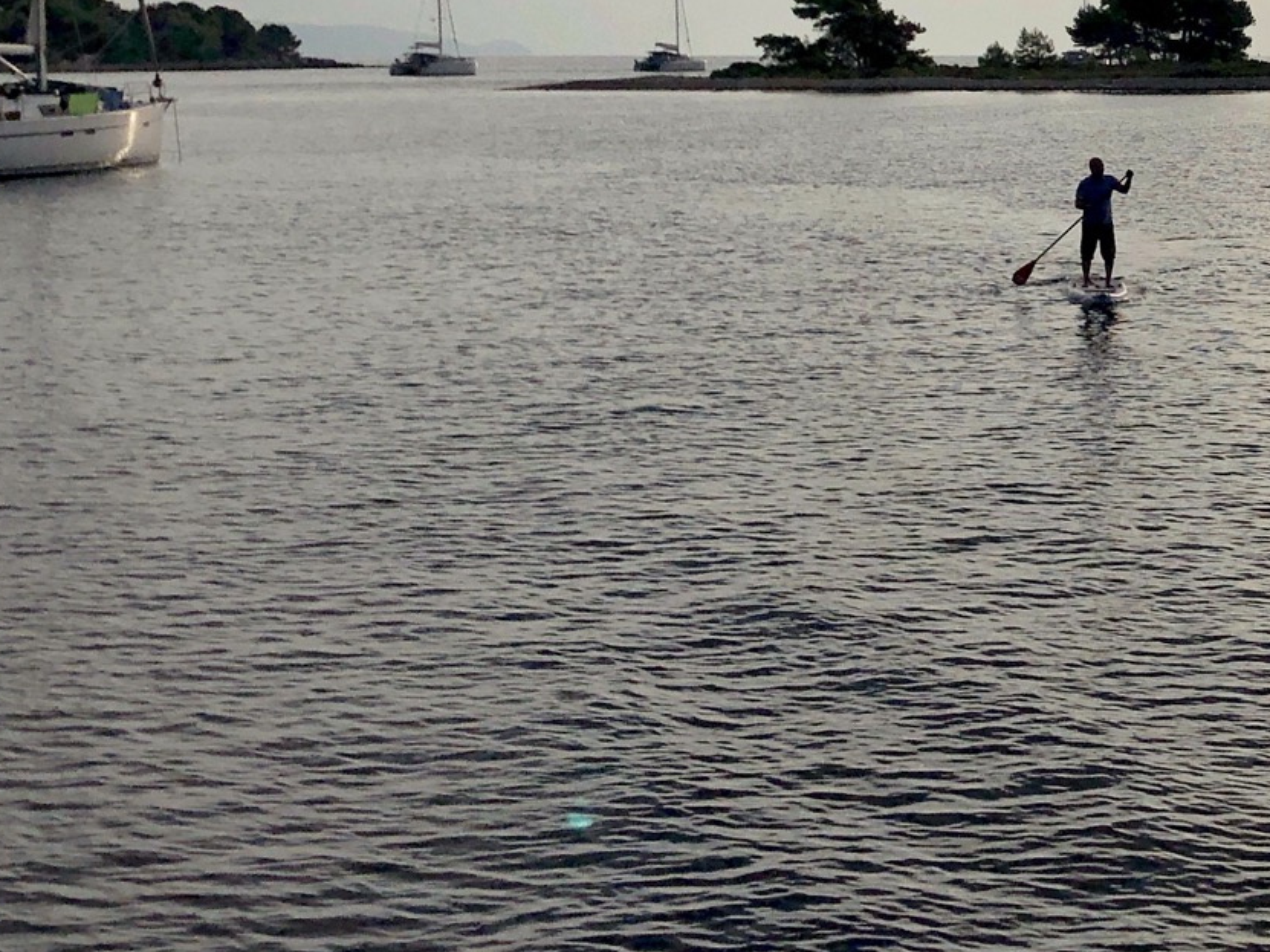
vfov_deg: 20.5
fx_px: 2531
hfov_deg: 26.8
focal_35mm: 69
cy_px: -50
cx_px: 1227
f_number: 1.8
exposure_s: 1/24390
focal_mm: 4
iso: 25
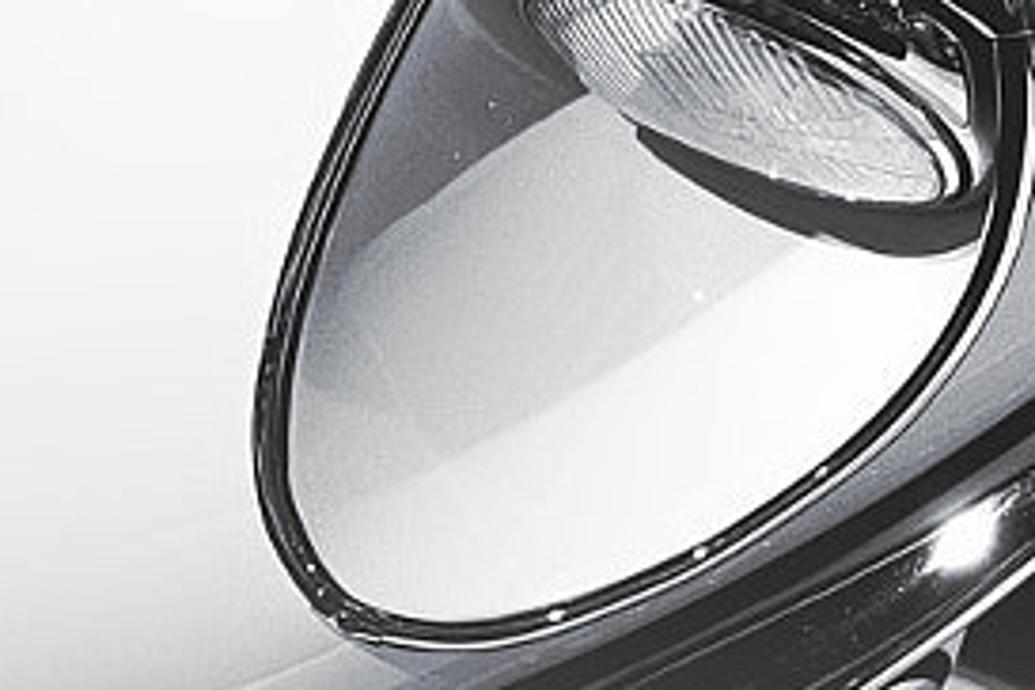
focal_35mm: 205
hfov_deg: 9.9
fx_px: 5893
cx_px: 1122
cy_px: -826
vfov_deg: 6.4
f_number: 2.8
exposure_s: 1/40
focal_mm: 35
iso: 800
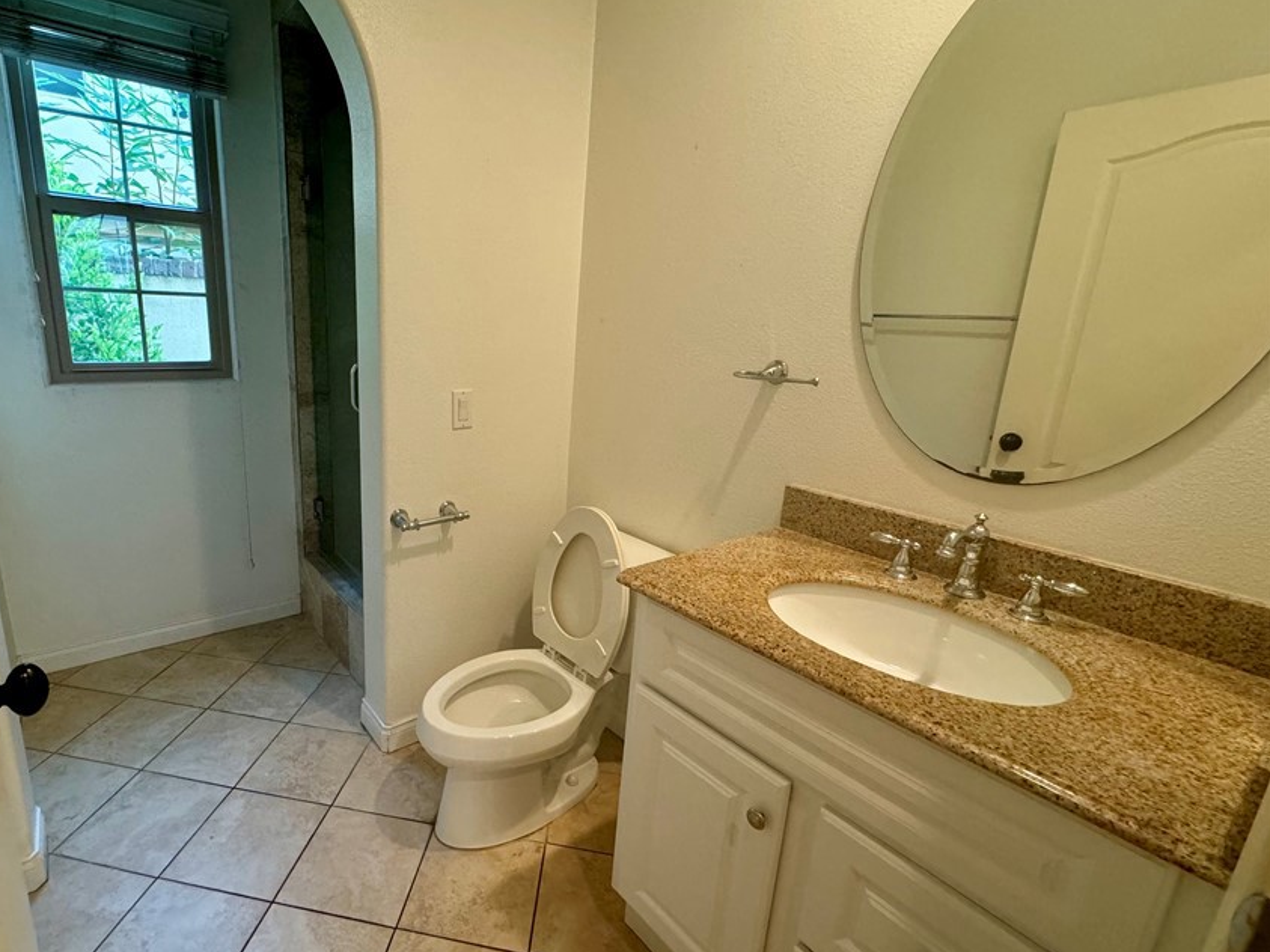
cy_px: 476
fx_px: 624
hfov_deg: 89.8
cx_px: 506
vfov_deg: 74.7
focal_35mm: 17
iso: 320
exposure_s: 1/120
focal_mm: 2.22
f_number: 2.2
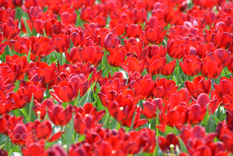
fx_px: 1165
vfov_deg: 7.6
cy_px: 78
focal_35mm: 180
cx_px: 116
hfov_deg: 11.4
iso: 160
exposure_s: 1/200
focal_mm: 180
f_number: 6.3
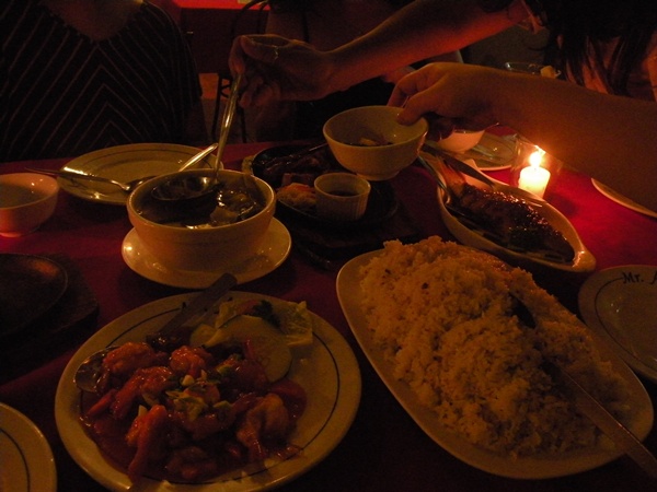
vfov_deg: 51.4
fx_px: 512
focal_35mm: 27
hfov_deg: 65.3
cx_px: 328
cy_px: 246
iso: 800
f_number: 2.8
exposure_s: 1/30
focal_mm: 4.7
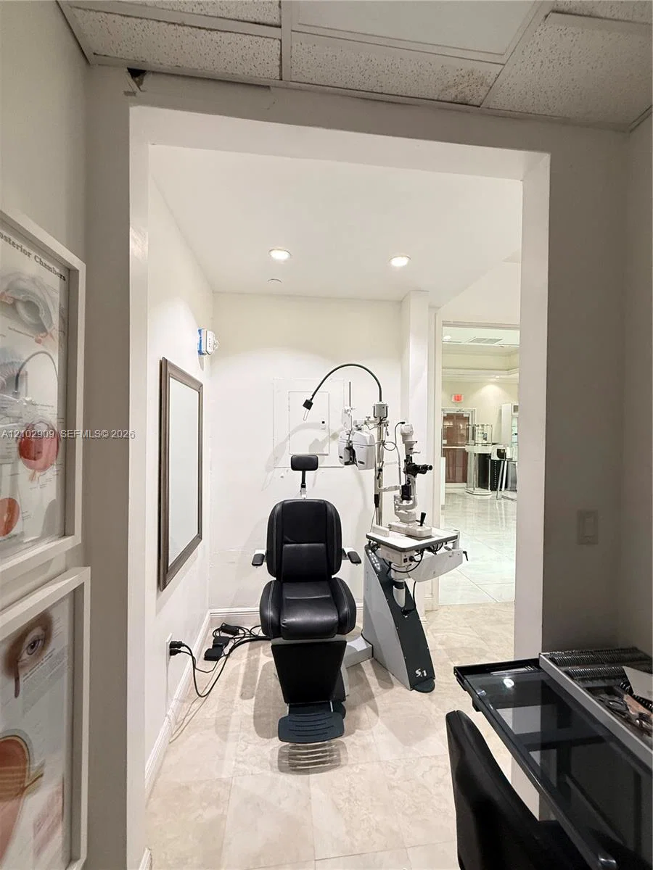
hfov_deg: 85.7
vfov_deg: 102.1
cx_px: 326
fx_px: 352
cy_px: 435
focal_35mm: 14
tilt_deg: +1.0
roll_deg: -1.1
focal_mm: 2.22
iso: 500
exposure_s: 1/60
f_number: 2.2
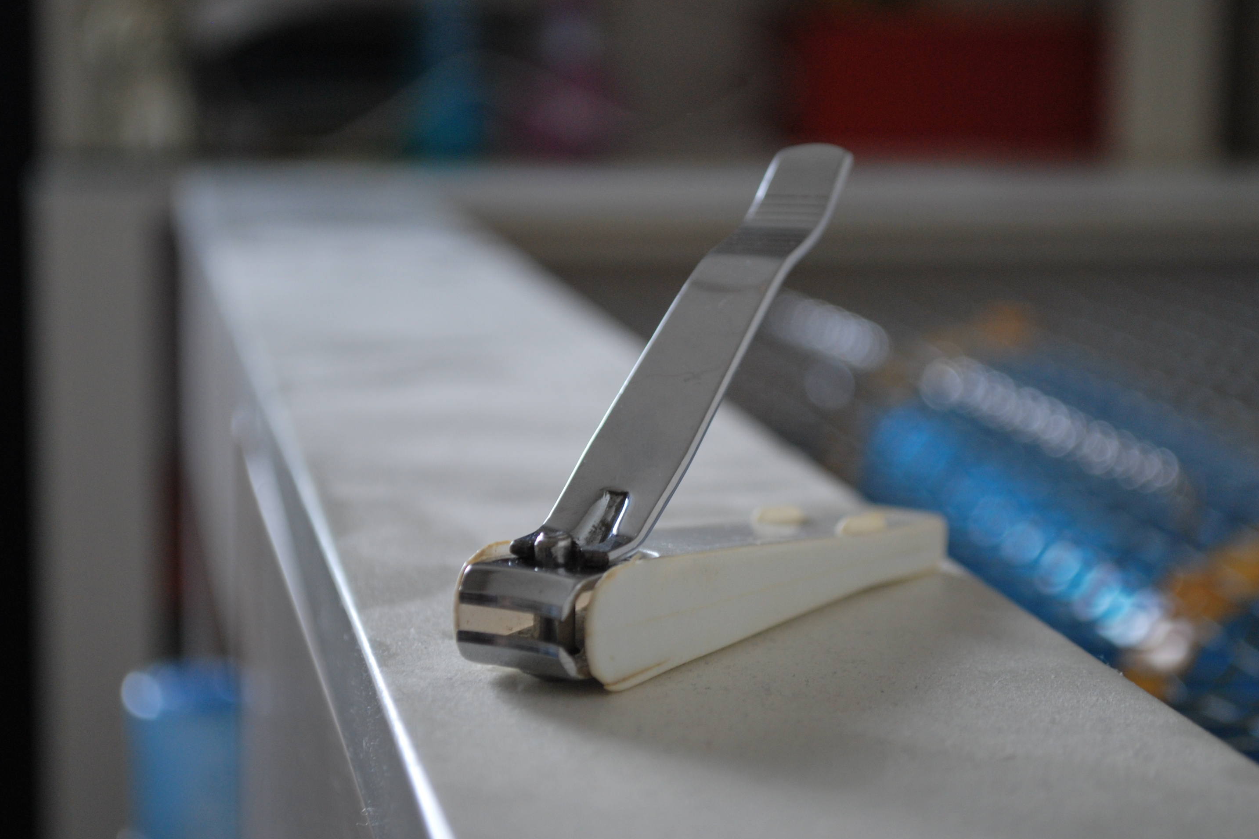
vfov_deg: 16.4
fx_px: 2920
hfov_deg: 24.3
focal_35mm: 84
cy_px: 414
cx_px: 625
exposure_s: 1/40
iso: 400
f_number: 5.6
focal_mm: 55
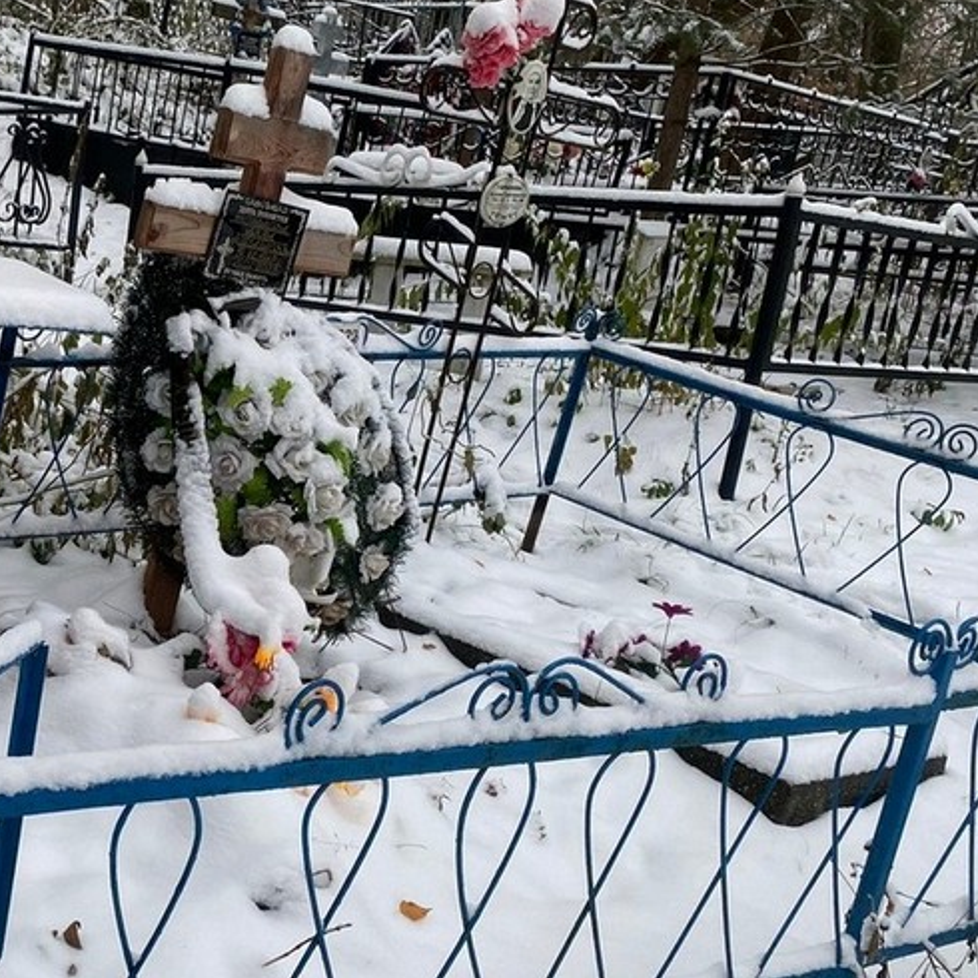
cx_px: 38
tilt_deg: -14.7
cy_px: 597
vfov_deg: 35.2
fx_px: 1534
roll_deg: -5.9
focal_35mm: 48
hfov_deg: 32.9
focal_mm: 4.25
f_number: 1.8
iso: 100
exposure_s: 1/121
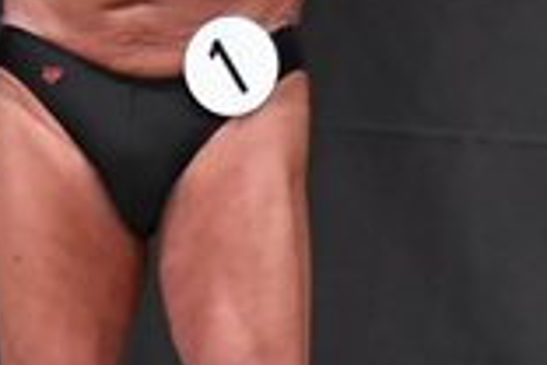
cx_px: -321
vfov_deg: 1.1
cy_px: 95
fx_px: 19235
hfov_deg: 1.6
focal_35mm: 1266
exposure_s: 1/400
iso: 5000
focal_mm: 170
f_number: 5.6
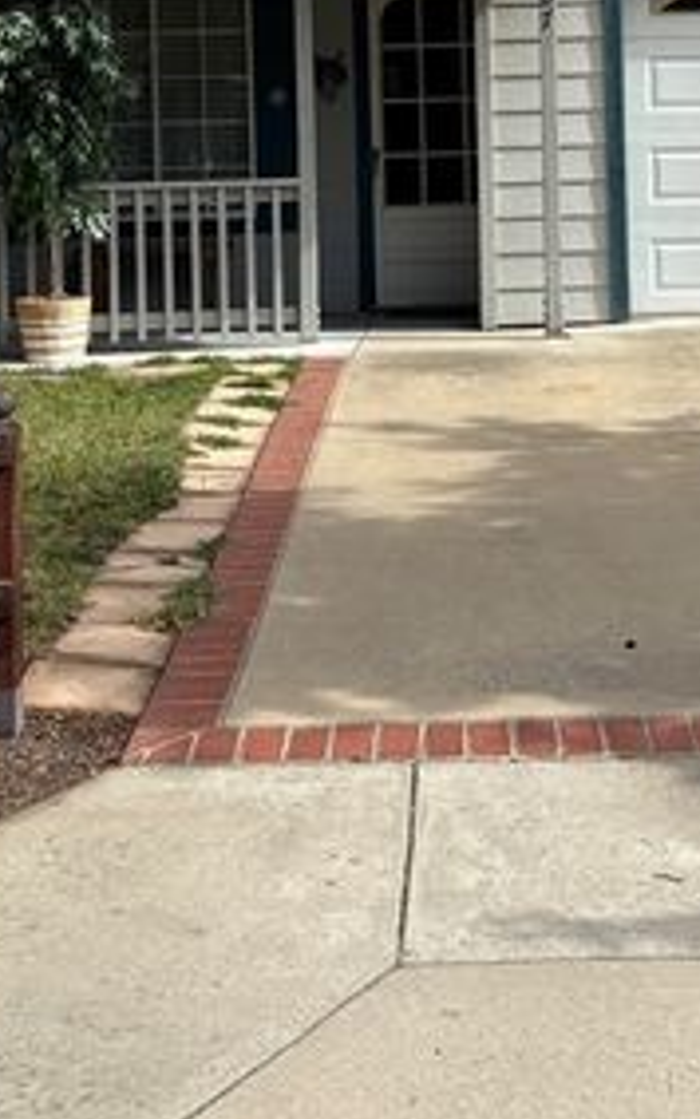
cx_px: 550
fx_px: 1983
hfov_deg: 19.8
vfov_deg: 30.3
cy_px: 132
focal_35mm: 65
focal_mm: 5.96
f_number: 1.6
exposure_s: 1/2985
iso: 50
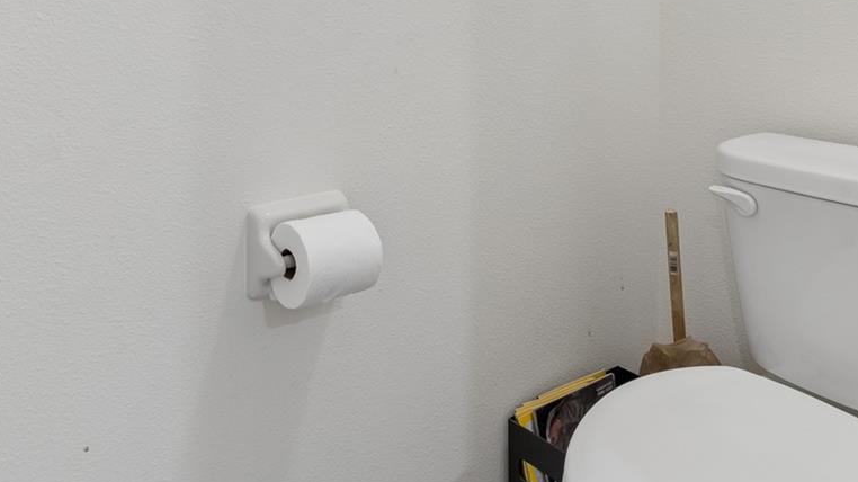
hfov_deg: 59.4
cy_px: -28
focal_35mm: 33
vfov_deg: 32.1
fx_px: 751
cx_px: 388
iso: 100
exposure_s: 1/2
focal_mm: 10
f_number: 7.1
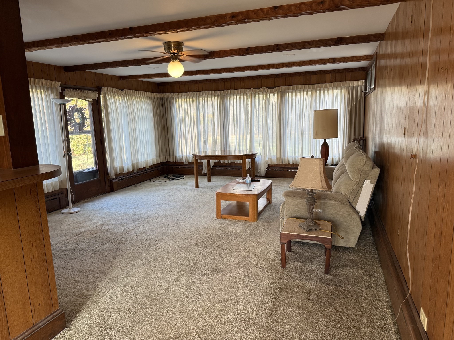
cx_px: 227
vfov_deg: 56.8
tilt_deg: -9.8
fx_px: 315
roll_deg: +2.4
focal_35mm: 24
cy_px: 170
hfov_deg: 71.6
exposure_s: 1/120
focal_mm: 6.76
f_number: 1.78
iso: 125
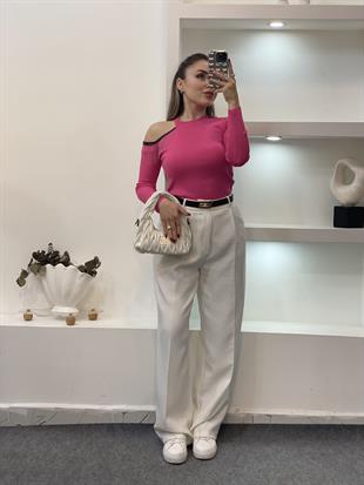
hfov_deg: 28.0
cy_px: 242
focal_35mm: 52
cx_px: 182
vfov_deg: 36.8
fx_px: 729
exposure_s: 1/100
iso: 64
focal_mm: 6
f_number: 2
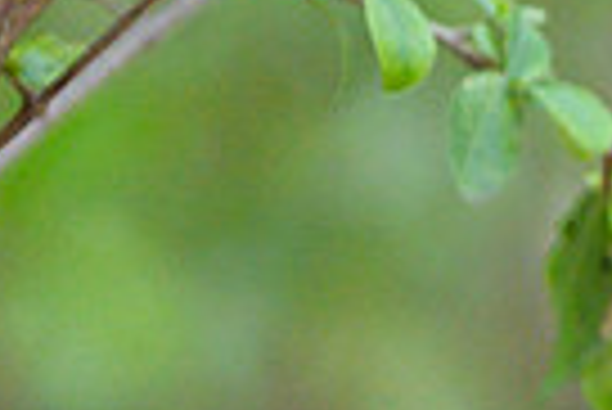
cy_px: -137
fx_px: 46646
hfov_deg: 0.8
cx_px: 1469
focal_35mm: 2741
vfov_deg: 0.5
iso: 2500
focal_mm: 500
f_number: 4
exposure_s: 1/500
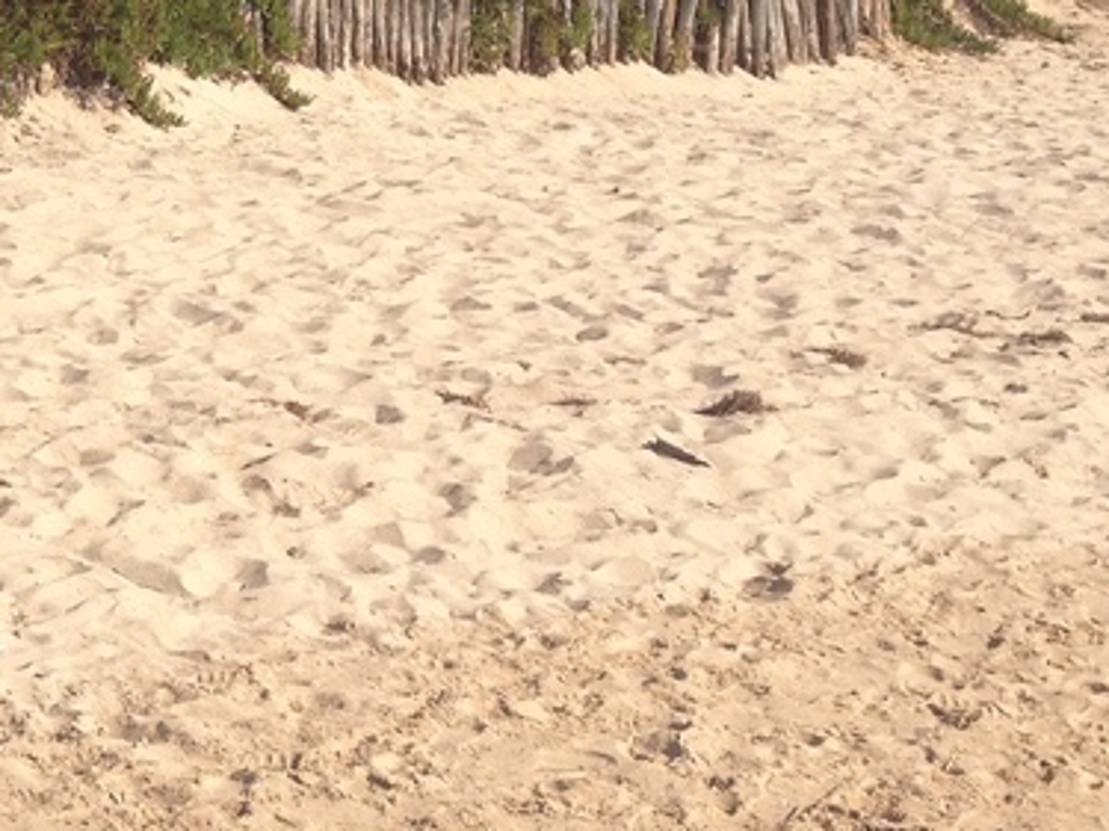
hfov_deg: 16.9
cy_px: -213
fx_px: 3587
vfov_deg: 12.8
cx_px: -198
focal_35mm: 112
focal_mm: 4.28
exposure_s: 1/1905
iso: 64
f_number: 2.4
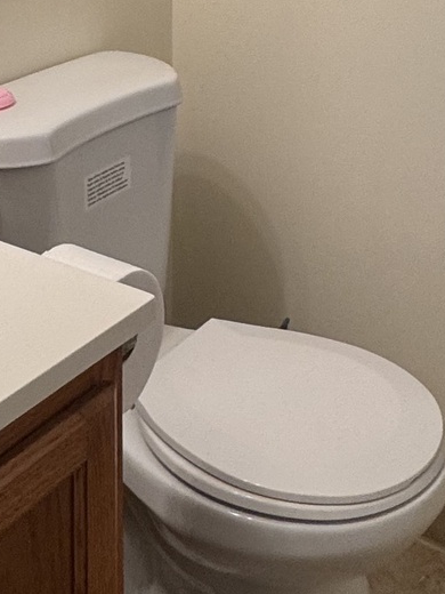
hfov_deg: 23.6
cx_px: 293
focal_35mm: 62
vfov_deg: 28.2
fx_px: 1063
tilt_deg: -9.2
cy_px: -71
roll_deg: +0.2
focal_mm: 2.22
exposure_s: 1/120
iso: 125
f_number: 2.2
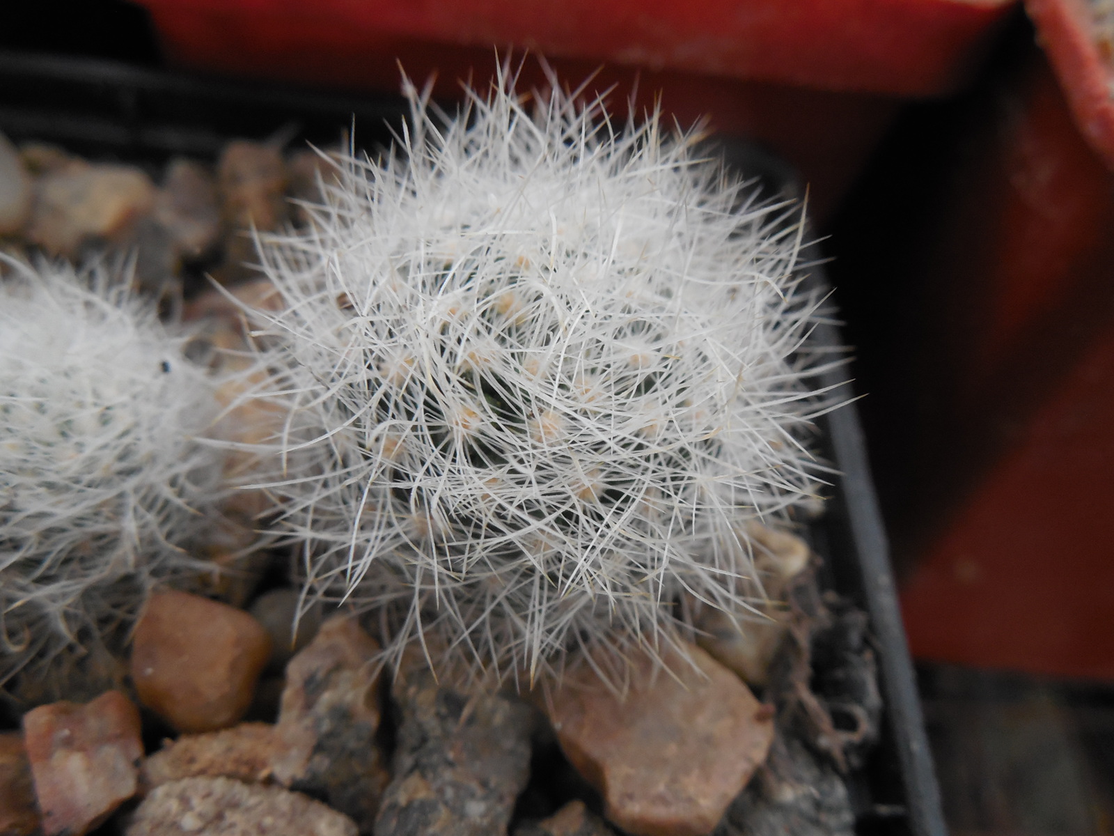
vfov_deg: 45.4
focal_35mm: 31
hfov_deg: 58.4
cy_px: 418
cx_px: 557
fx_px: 998
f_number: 3.6
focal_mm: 5.6
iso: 360
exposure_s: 1/30
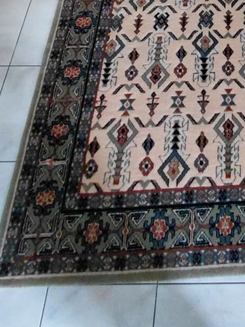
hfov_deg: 36.1
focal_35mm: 35
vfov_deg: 42.9
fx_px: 330
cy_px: -20
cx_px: 253
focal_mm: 1.64
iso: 500
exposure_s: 1/25
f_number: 2.2
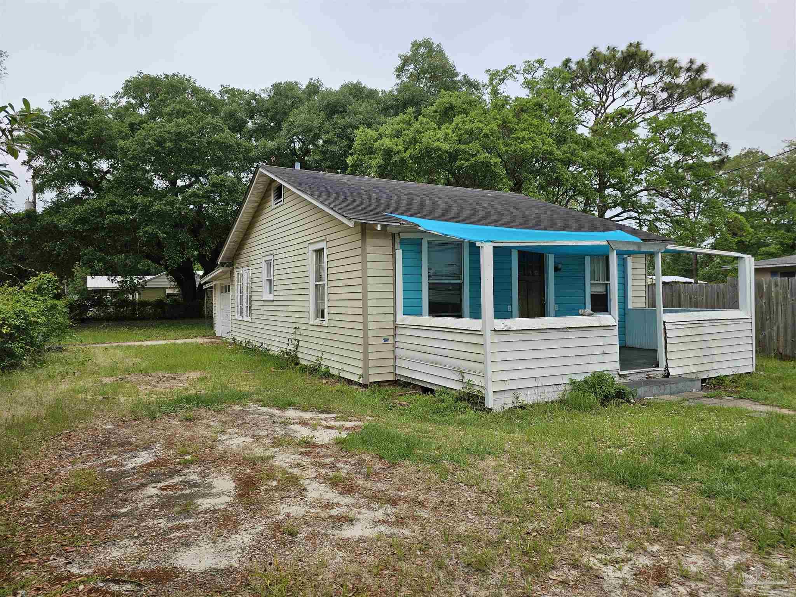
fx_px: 529
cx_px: 398
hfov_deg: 73.9
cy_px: 298
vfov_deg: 58.9
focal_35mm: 23
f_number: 1.7
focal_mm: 6.3
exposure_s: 1/827
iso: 10
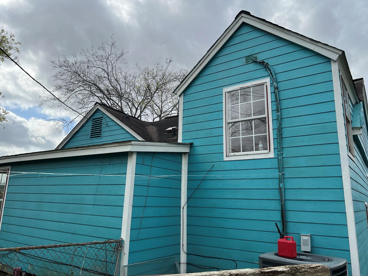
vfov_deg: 51.4
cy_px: 136
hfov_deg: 65.3
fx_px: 287
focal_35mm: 27
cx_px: 178
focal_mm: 5.7
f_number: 1.5
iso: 50
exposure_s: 1/4115
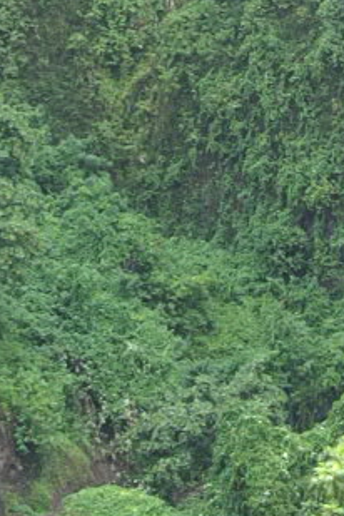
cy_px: 105
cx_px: 553
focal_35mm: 255
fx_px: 3661
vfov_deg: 8.0
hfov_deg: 5.3
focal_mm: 35
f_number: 7.1
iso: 100
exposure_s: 1/50
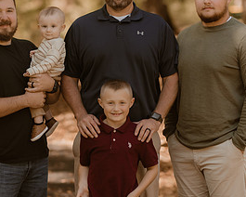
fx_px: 1361
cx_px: 70
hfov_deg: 10.3
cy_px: 85
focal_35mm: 187
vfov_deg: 8.3
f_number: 1.8
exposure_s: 1/800
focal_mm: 85
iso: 320
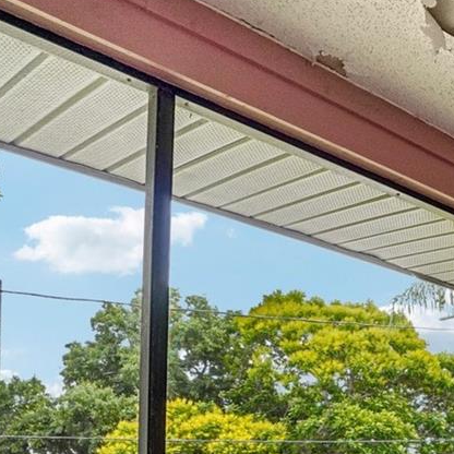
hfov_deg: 31.9
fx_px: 727
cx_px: 459
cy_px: 497
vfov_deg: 31.0
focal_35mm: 49
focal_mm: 10
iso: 100
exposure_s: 1/30
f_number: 8
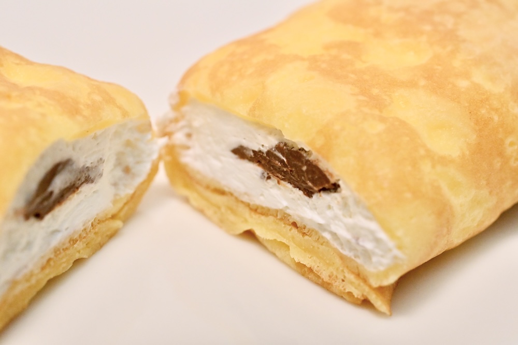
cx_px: 259
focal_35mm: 60
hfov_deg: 33.4
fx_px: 863
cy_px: 172
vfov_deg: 22.6
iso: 6400
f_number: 10
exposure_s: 1/200
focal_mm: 60
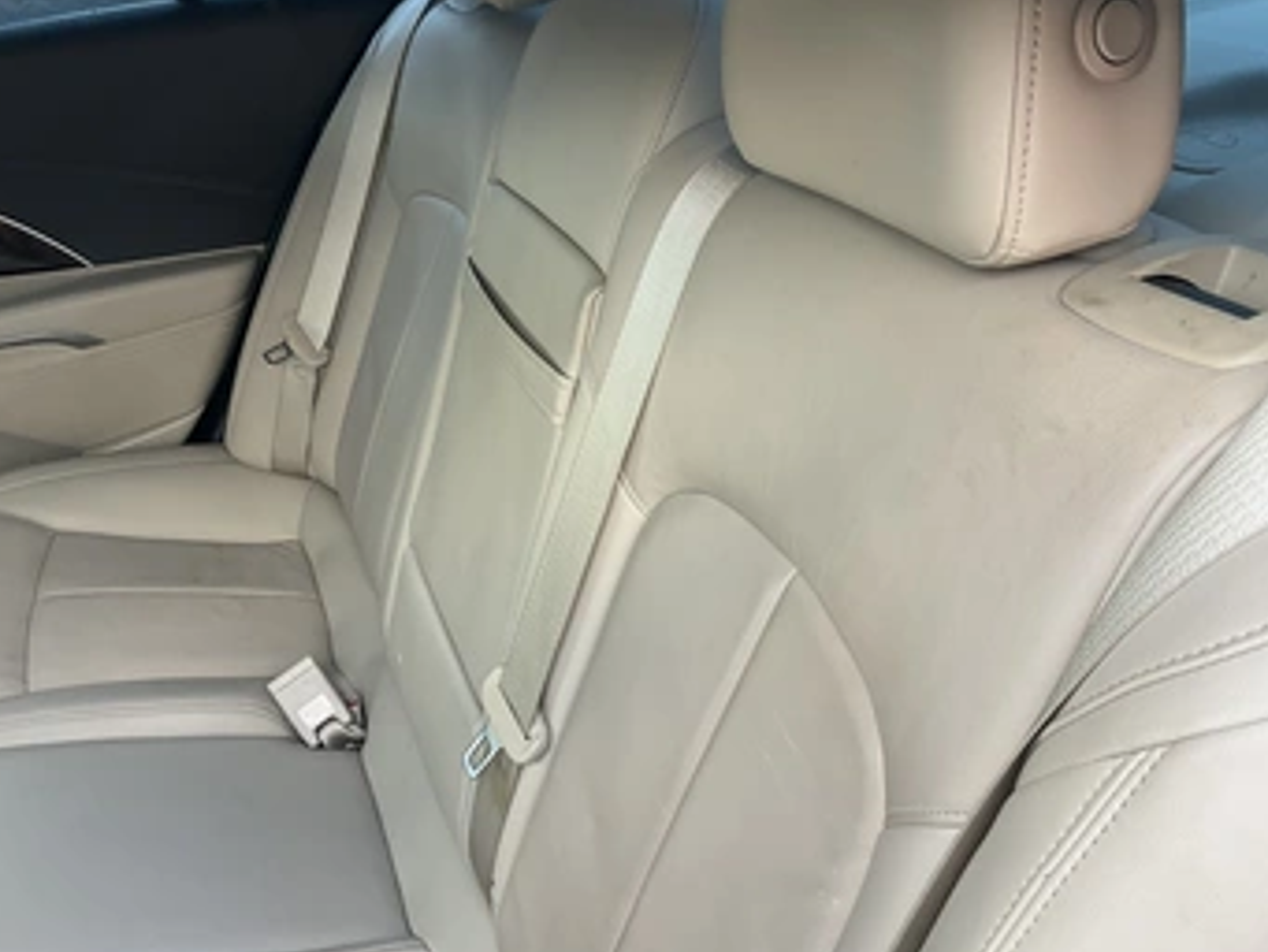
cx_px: 595
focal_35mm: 34
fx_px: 1246
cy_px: 405
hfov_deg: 53.9
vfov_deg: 41.7
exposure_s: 1/122
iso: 40
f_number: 1.8
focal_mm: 3
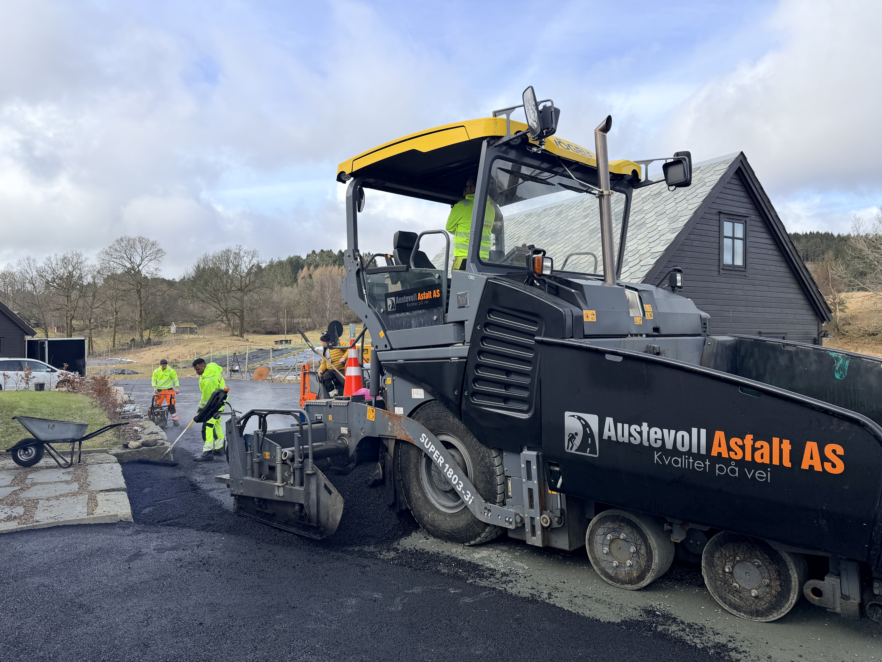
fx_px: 612
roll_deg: +0.4
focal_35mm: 24
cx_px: 441
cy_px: 331
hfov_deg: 71.6
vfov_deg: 56.8
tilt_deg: +2.8
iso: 80
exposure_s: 1/2703
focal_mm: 6.76
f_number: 1.78
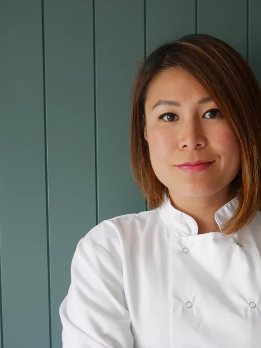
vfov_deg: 33.5
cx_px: 180
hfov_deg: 25.5
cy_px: 227
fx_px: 573
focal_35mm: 57
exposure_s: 1/125
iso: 200
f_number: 1.7
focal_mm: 20
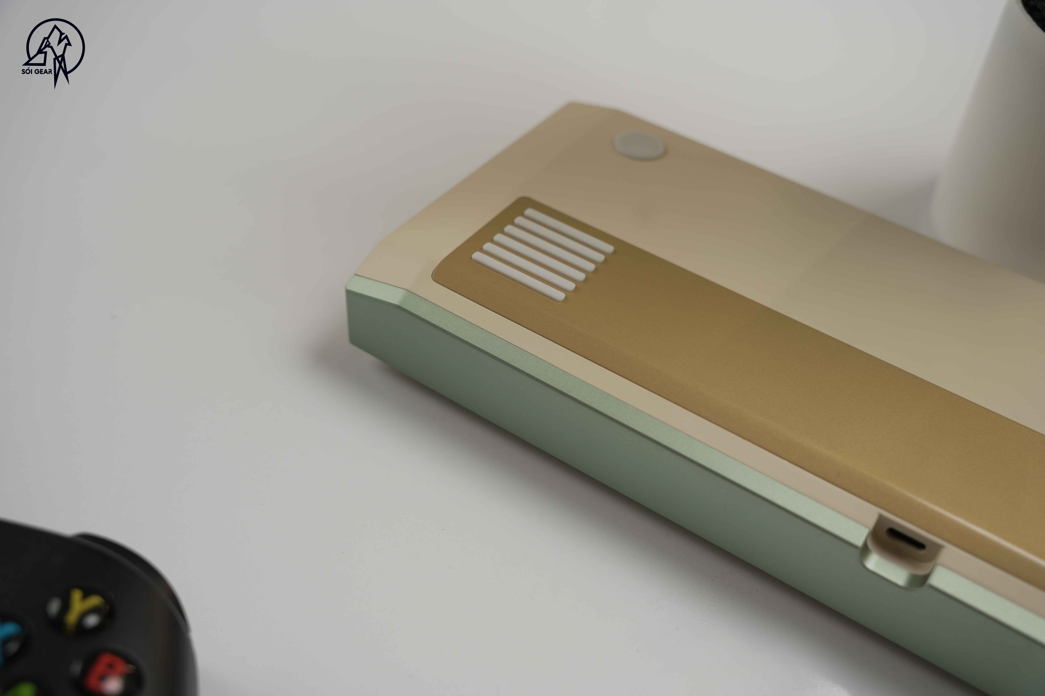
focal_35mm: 37
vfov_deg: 35.6
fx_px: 1086
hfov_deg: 51.4
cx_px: 522
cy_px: 348
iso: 125
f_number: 5
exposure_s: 1/100
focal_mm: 37.4
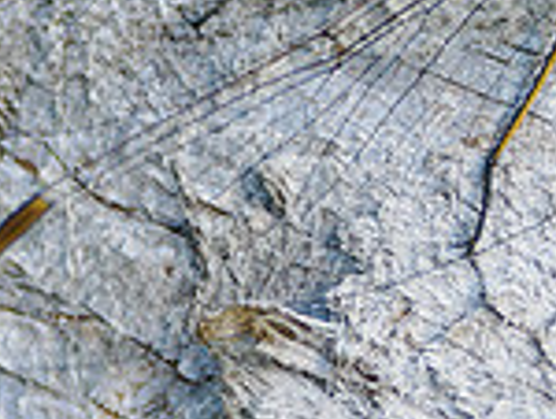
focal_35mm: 3658
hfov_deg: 0.5
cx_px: 478
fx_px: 58849
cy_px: -169
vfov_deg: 0.4
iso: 1000
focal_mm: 300
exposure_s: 1/1000
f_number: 4
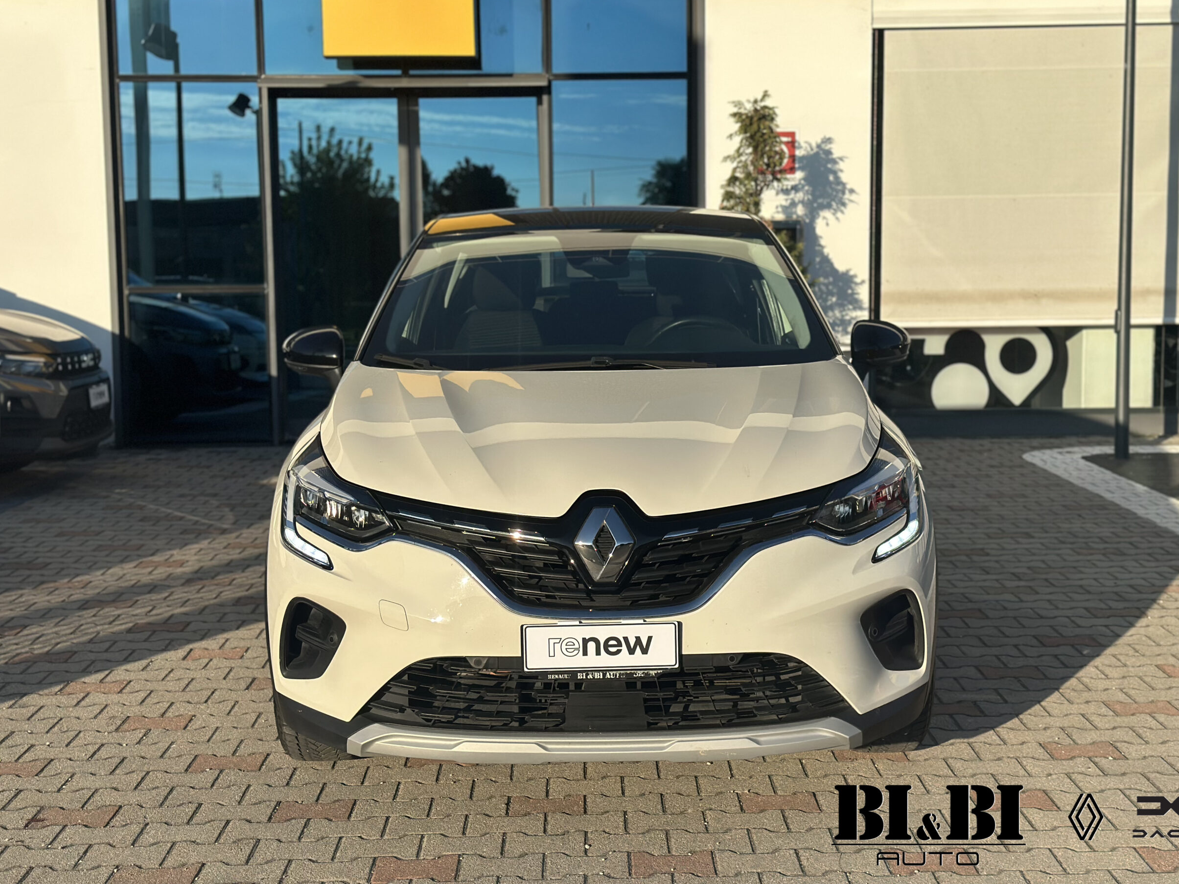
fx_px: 1737
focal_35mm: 51
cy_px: 421
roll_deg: +0.5
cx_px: 611
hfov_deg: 37.5
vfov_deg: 28.6
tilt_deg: -4.4
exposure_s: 1/7092
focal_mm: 6.86
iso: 100
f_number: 1.78
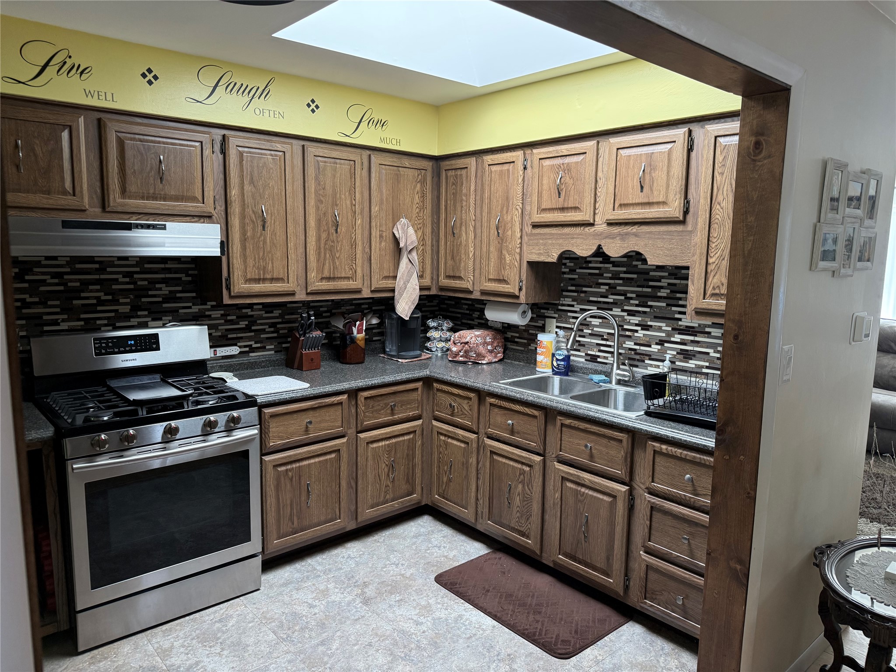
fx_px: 621
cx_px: 448
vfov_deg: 56.8
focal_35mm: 24
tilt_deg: -7.3
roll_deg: -1.3
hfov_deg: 71.6
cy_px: 336
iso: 250
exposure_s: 1/120
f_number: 1.78
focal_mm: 6.76
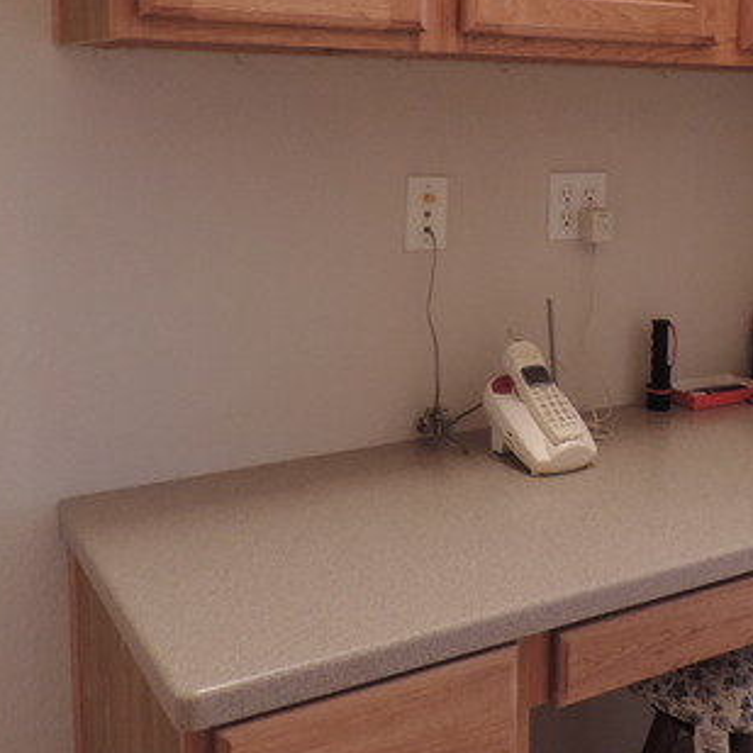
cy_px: 234
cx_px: 485
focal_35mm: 44
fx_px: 1083
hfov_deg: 38.0
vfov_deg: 37.8
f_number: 3
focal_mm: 4.3
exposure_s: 1/15
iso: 400
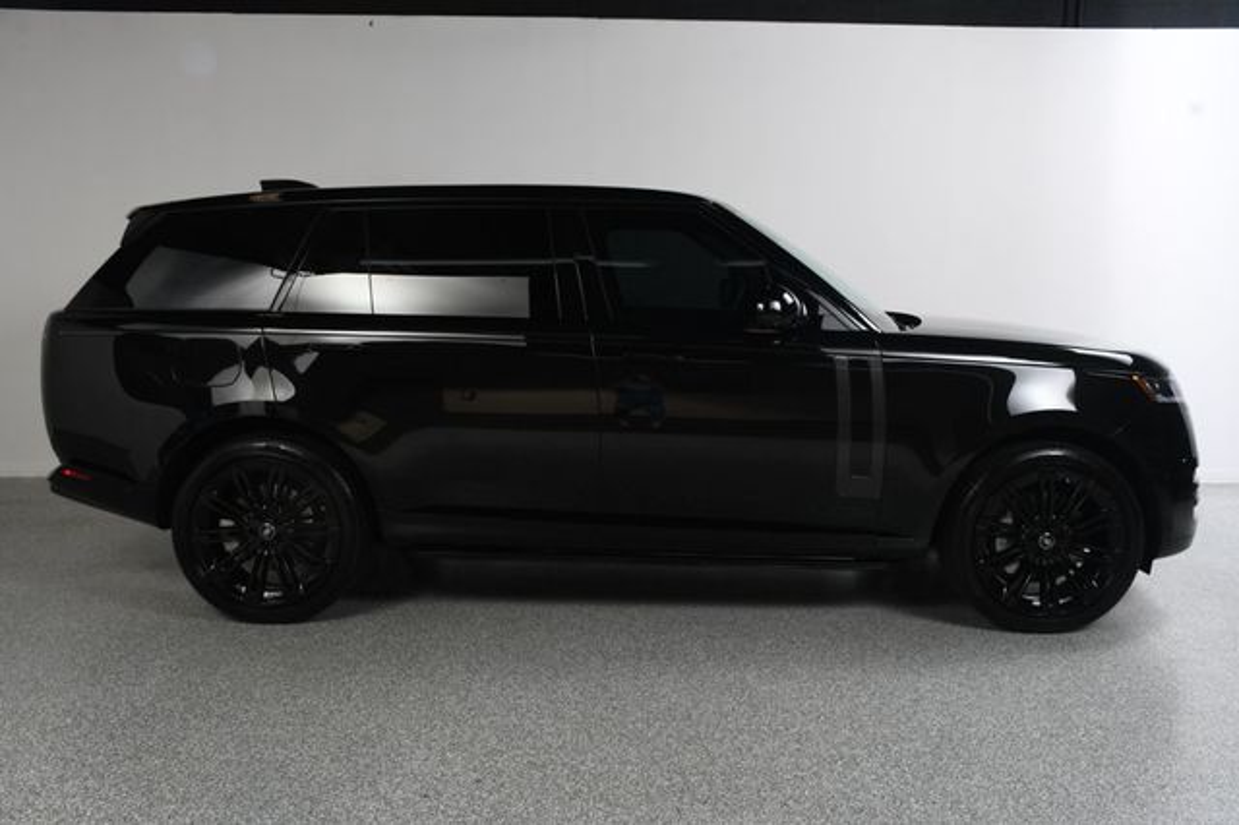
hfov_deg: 57.2
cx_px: 620
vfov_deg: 39.9
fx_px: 1135
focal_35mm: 33
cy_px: 412
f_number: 10
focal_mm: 22
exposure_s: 1/160
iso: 100
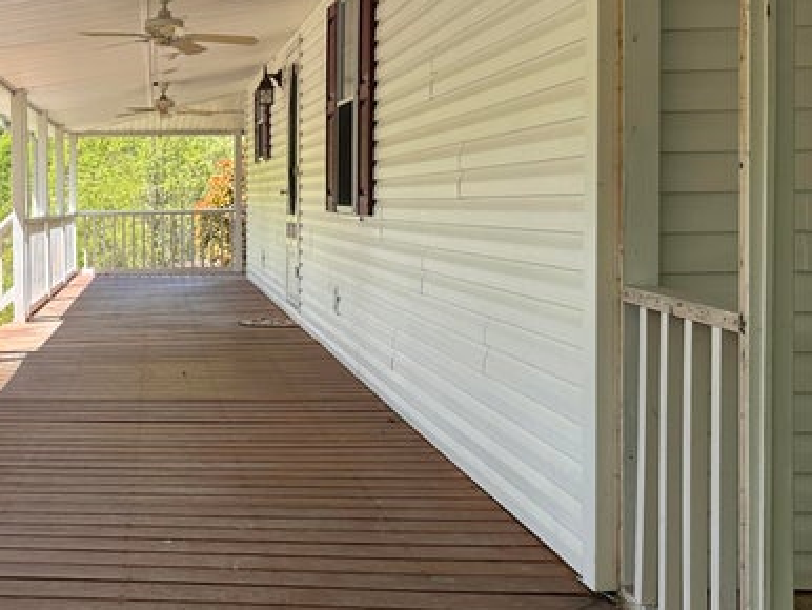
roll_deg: +0.9
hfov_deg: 34.1
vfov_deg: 27.5
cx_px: 73
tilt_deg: -3.7
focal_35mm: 53
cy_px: 261
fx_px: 1244
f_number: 1.78
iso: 80
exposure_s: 1/1212
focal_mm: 6.86
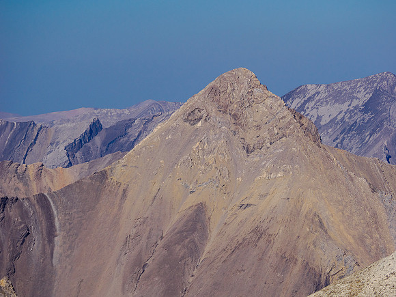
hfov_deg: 6.6
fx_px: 3432
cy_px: 148
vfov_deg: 5.0
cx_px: 198
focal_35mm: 300
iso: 200
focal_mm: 150
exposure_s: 1/400
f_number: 8
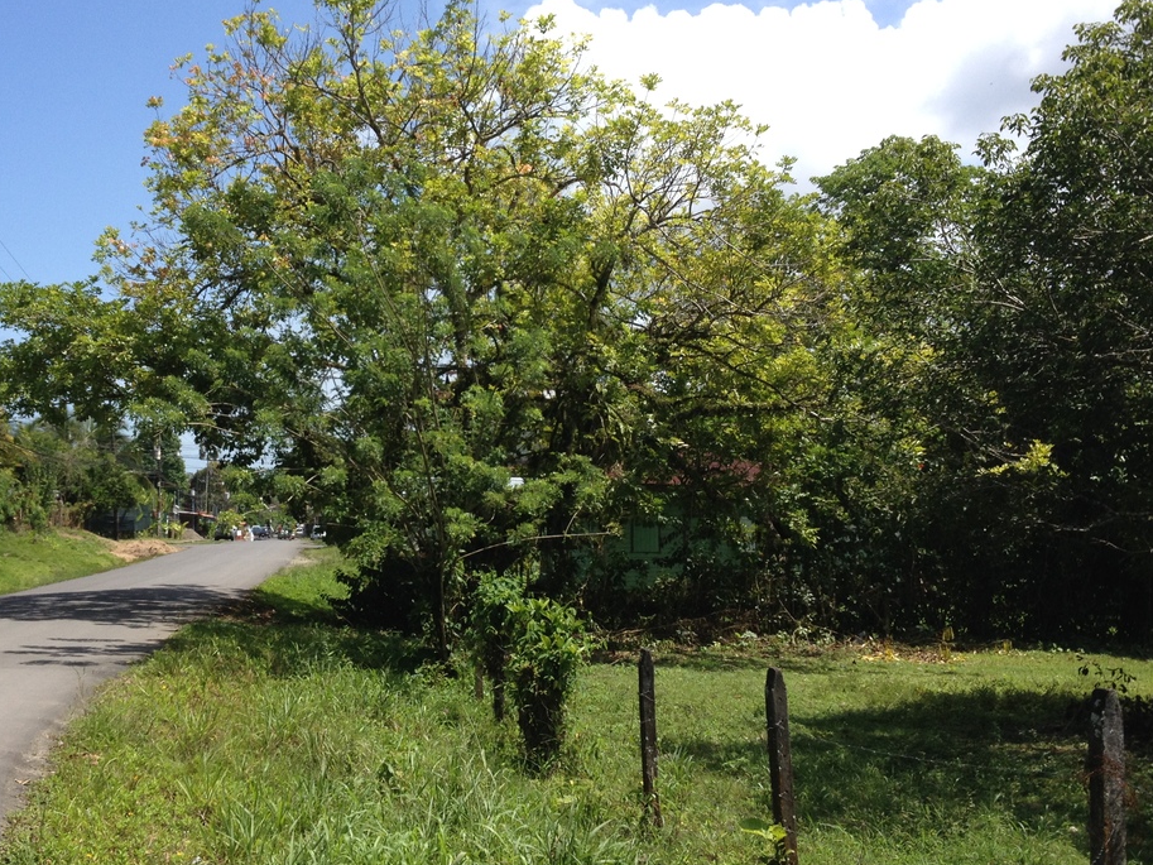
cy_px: 394
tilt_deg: +0.7
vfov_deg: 31.5
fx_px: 1532
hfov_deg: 41.0
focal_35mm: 46
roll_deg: +0.5
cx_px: 451
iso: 50
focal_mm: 4.28
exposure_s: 1/1381
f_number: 2.4
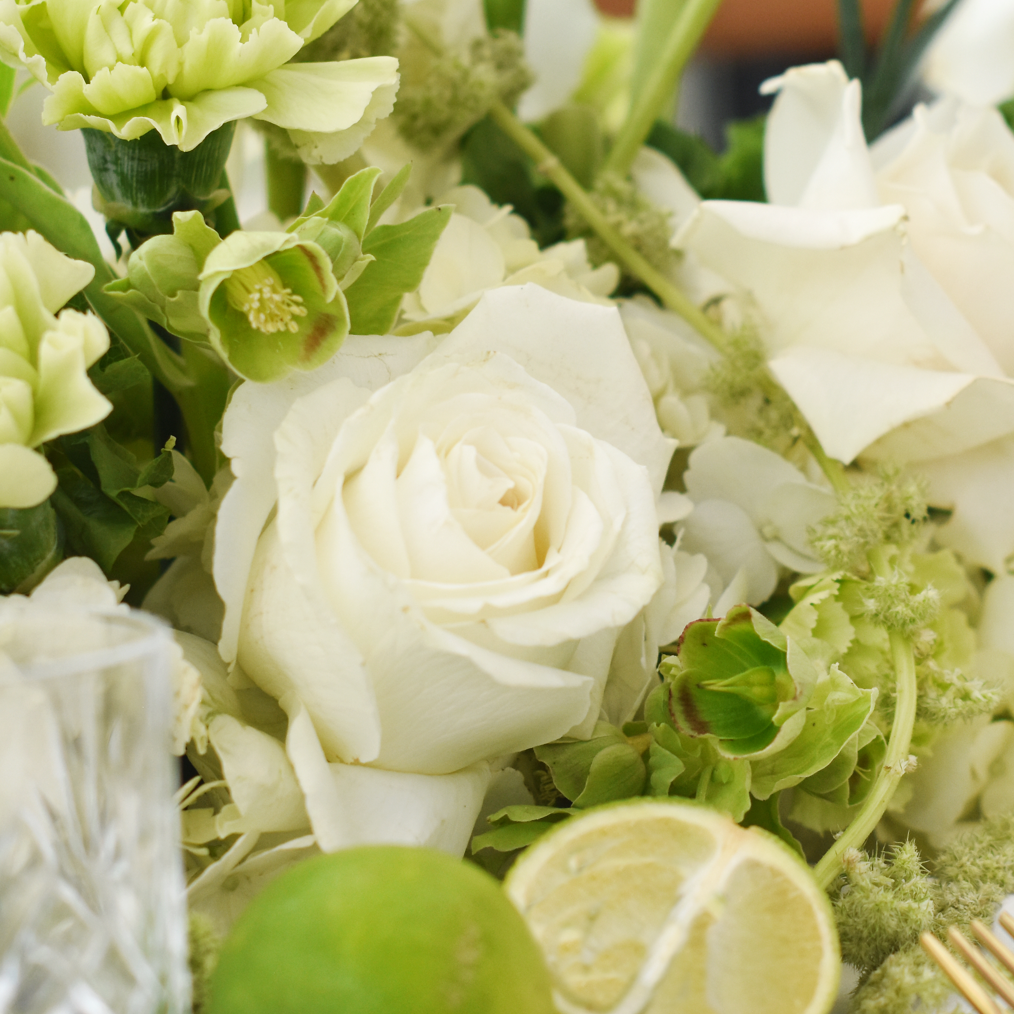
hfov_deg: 12.4
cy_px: 550
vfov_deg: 12.5
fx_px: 4640
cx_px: 795
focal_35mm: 140
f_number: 3.2
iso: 400
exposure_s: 1/320
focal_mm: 50
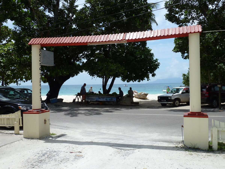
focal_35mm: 35
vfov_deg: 40.7
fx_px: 227
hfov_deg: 52.6
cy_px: 84
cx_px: 112
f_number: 5
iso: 80
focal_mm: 5.7
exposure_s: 1/500
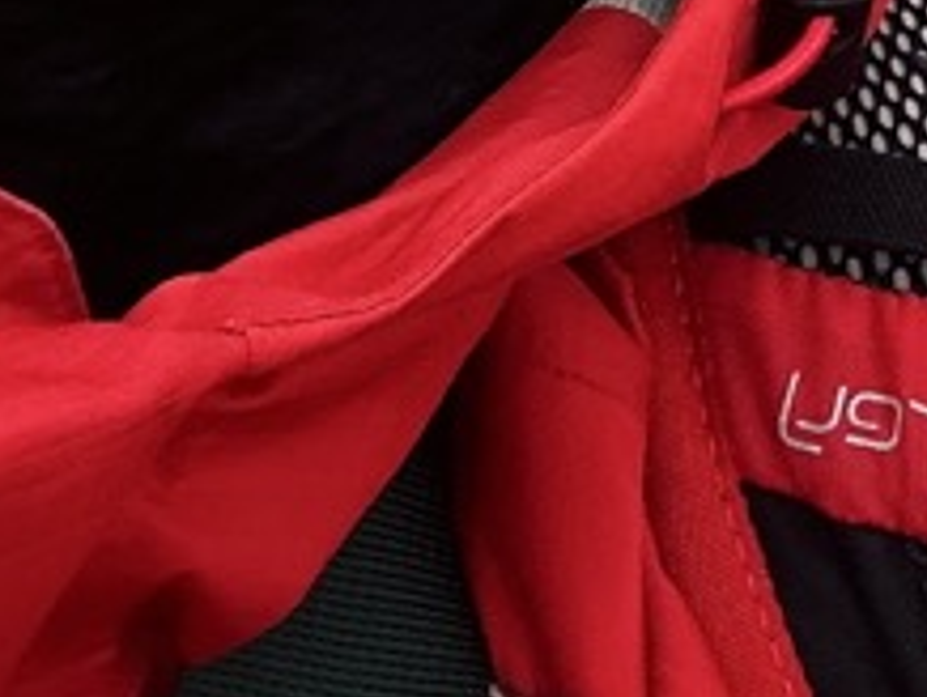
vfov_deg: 9.3
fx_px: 3619
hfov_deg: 13.1
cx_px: 1722
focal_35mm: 135
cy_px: -1198
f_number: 1.9
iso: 64
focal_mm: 2.69
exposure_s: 1/121
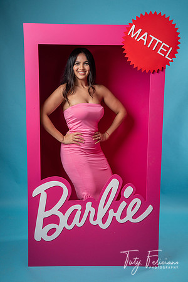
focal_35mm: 45
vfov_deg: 43.6
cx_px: 94
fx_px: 352
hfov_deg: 29.9
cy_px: 141
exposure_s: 1/200
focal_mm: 45
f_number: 5.6
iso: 250
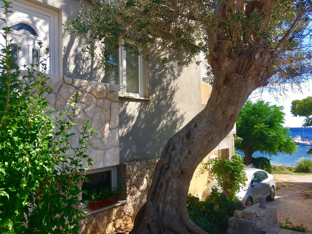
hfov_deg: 61.7
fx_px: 261
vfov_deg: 48.2
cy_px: 117
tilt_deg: +2.4
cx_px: 156
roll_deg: -0.7
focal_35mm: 29
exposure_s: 1/746
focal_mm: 4.15
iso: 25
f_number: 2.2
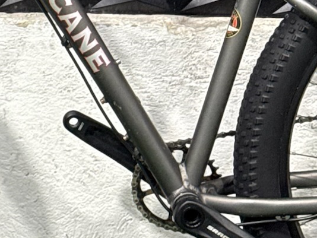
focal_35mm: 184
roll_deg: -1.5
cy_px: -182
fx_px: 1686
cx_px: -96
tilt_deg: -7.4
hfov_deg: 10.5
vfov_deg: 7.8
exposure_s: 1/60
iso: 250
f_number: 1.78
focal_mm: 6.76
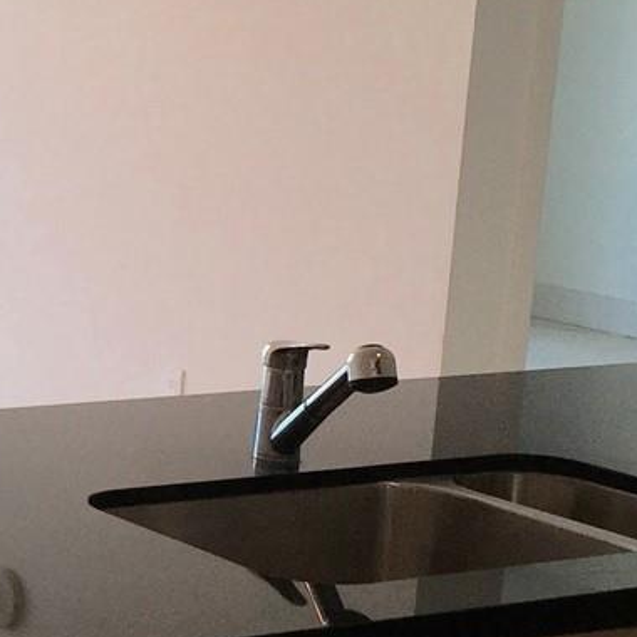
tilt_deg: -10.6
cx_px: -349
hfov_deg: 14.9
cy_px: 367
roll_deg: -1.8
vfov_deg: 16.1
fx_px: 2248
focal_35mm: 108
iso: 32
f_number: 2.2
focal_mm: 4.15
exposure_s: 1/120
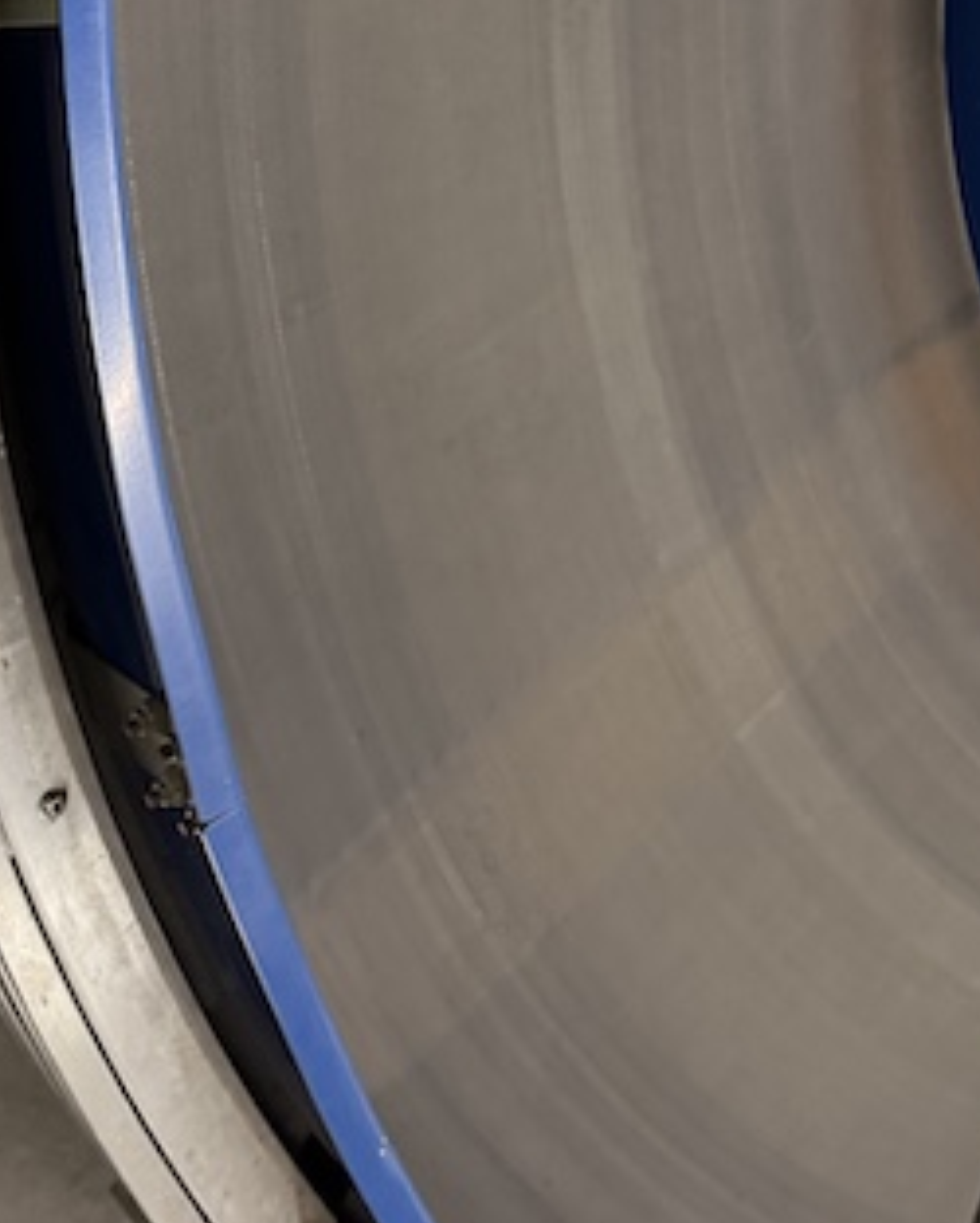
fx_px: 1739
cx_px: 537
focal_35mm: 48
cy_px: 157
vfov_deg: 36.7
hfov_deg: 31.5
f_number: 1.78
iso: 400
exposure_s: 1/50
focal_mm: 6.76
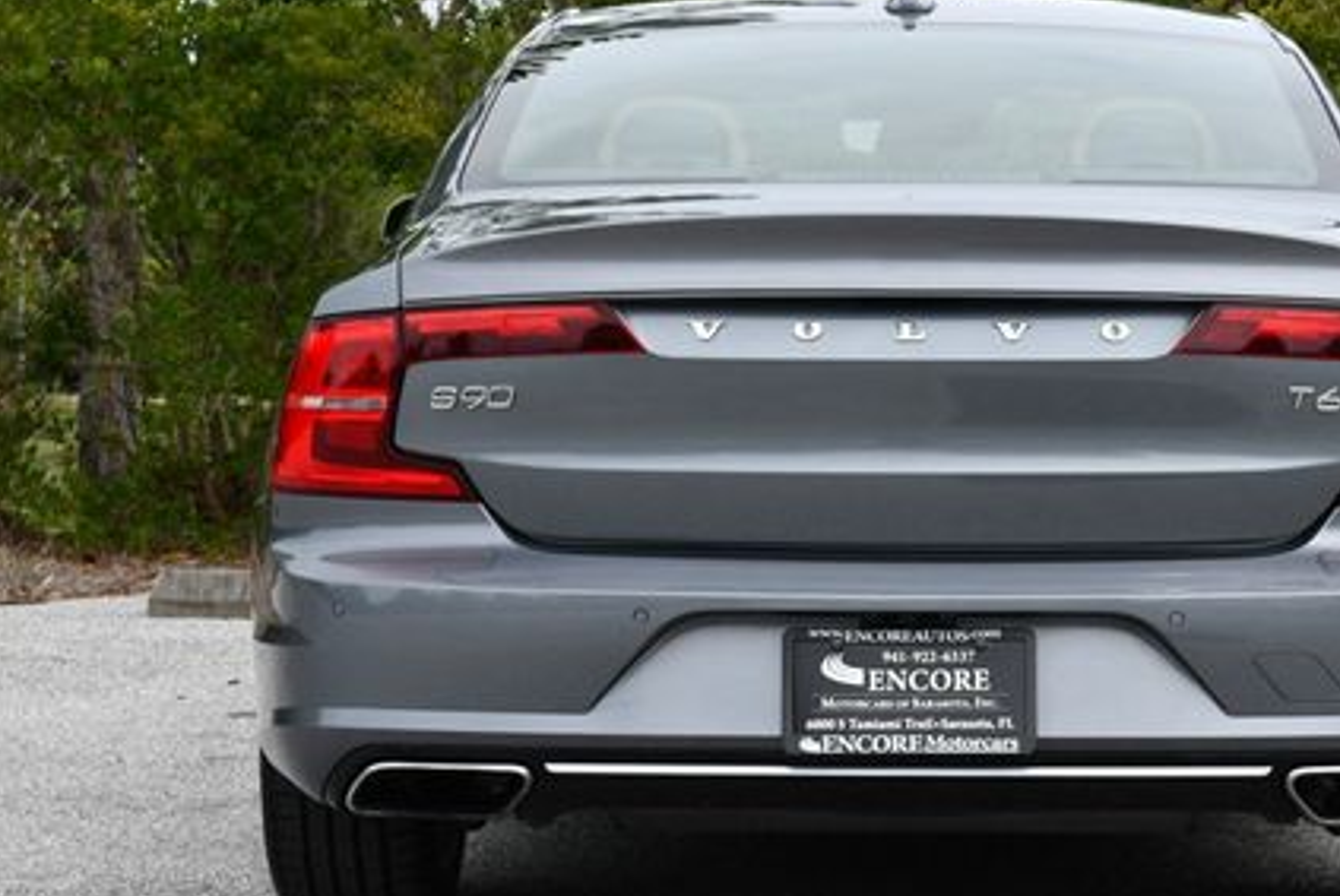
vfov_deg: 12.6
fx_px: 4061
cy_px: 431
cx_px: 887
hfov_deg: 18.7
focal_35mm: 109
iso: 160
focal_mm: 36
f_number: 8
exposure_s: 1/250
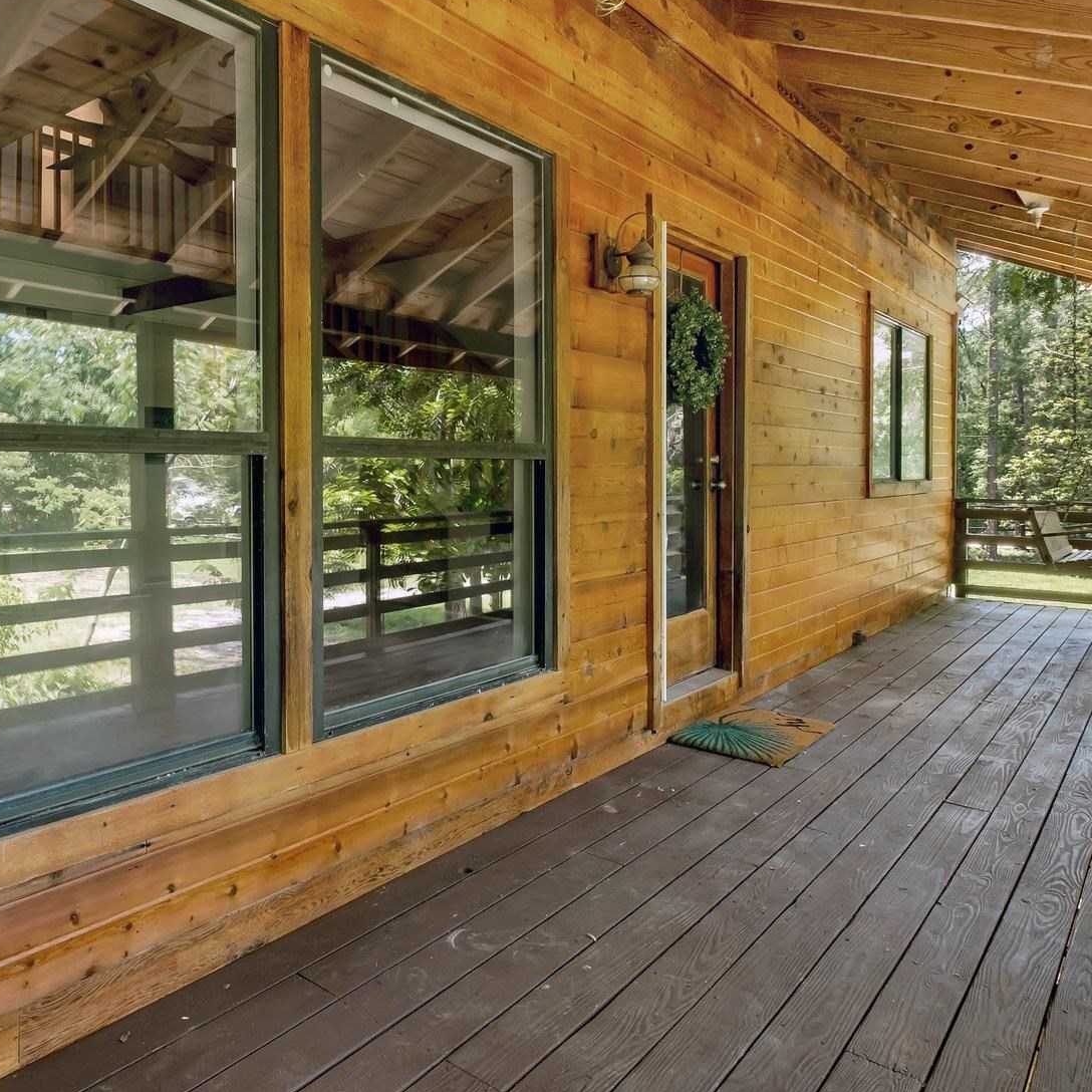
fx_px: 857
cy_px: 479
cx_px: 321
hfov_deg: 62.5
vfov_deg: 64.8
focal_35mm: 24
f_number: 8
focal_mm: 10
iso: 250
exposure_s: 1/9
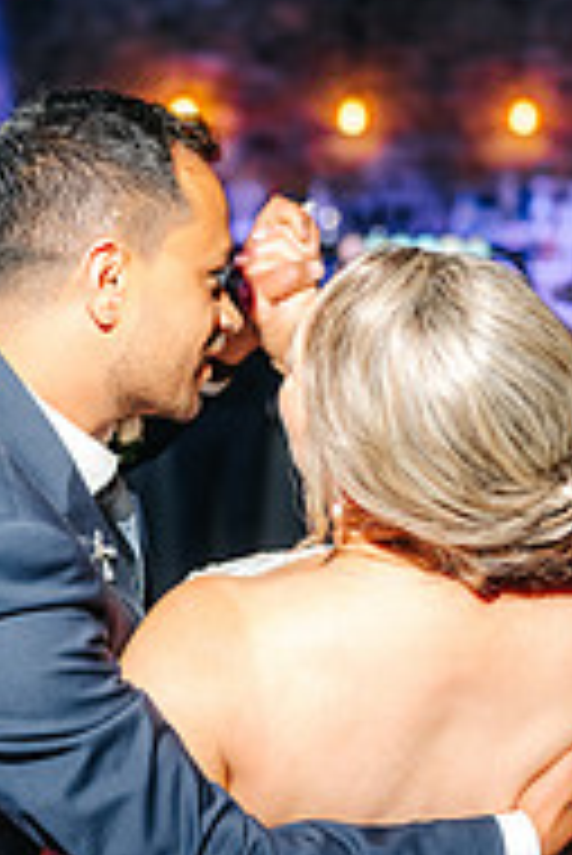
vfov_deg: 24.3
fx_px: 1974
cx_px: 230
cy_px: 580
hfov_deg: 16.5
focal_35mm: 83
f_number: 1.8
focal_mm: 35
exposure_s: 1/200
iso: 400
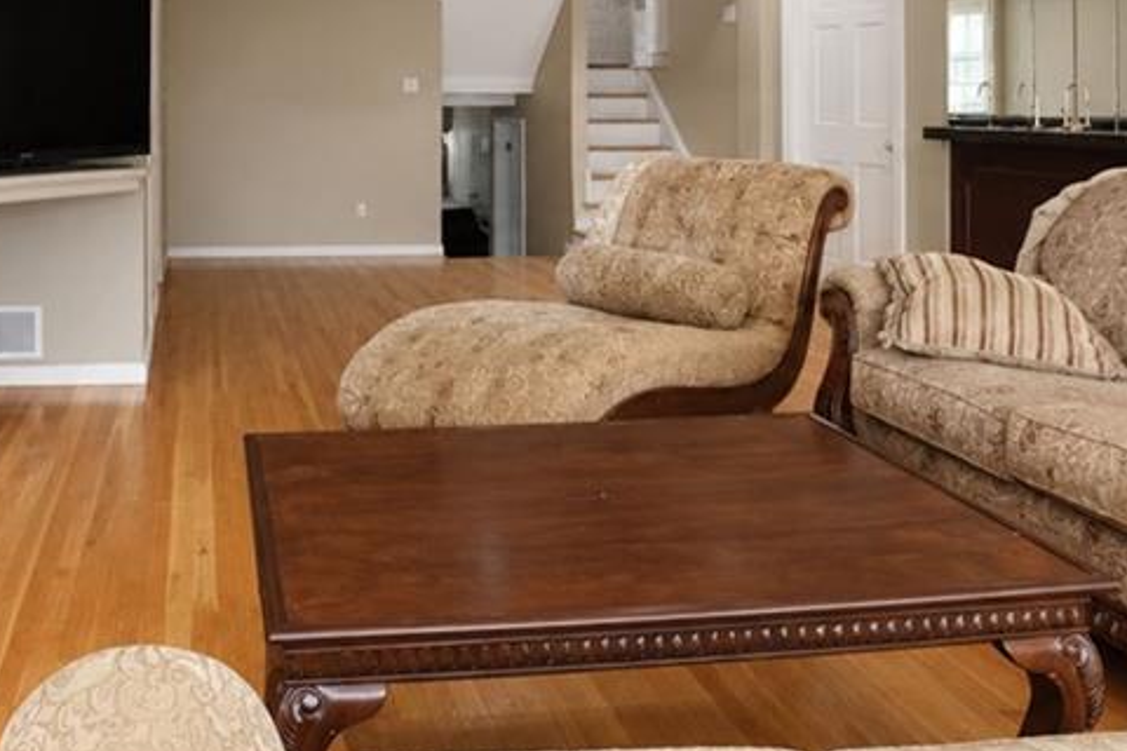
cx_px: 303
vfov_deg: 38.4
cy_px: 80
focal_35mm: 32
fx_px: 1002
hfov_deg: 56.3
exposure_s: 1/60
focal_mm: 10
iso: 1600
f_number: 7.1
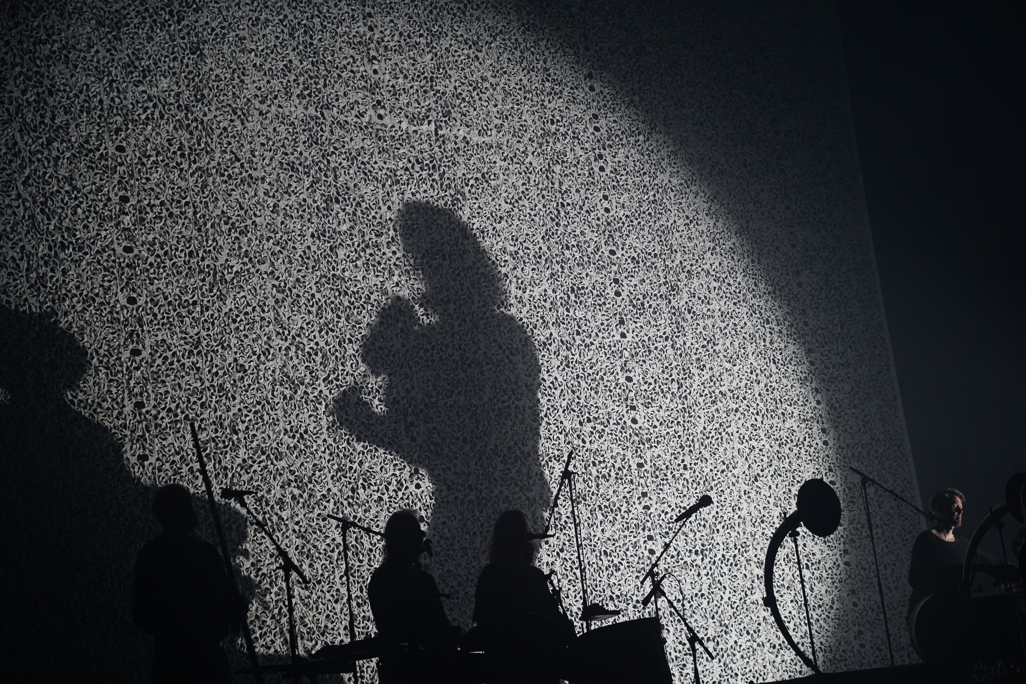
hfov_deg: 33.9
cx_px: 513
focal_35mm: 59
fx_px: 1681
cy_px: 342
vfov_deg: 23.0
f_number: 4
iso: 4000
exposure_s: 1/160
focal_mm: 59
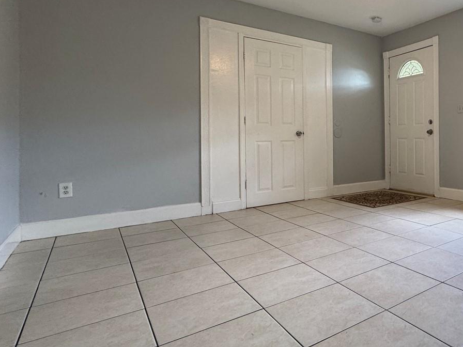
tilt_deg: +0.1
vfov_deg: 54.5
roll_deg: +0.5
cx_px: 395
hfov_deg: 61.3
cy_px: 138
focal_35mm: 25
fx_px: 334
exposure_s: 1/120
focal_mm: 2.22
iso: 200
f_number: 2.2
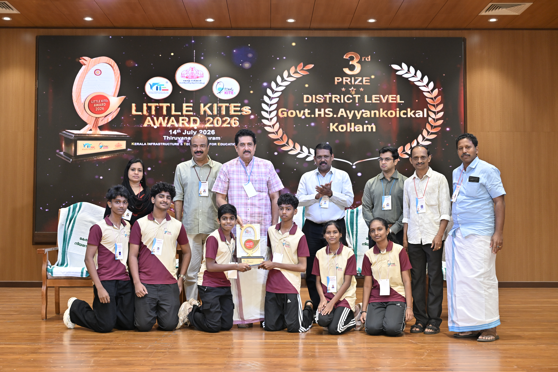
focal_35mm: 48
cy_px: 186
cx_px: 279
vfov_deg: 28.1
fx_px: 744
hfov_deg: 41.1
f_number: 4
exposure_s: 1/125
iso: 1250
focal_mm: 48
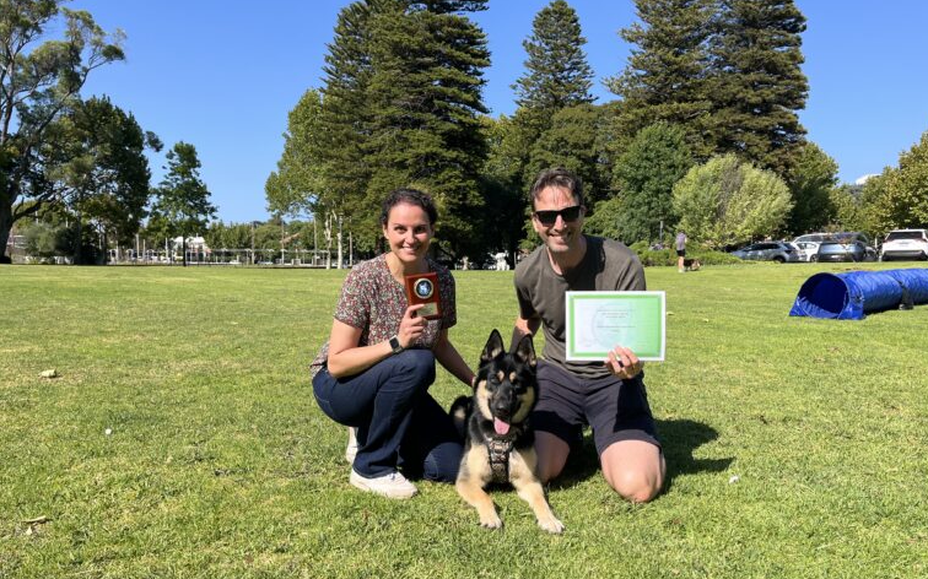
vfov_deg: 44.5
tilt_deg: -3.9
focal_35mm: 28
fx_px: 708
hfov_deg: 66.5
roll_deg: +0.8
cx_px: 470
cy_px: 308
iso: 50
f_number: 1.6
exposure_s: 1/2513
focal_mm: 5.1
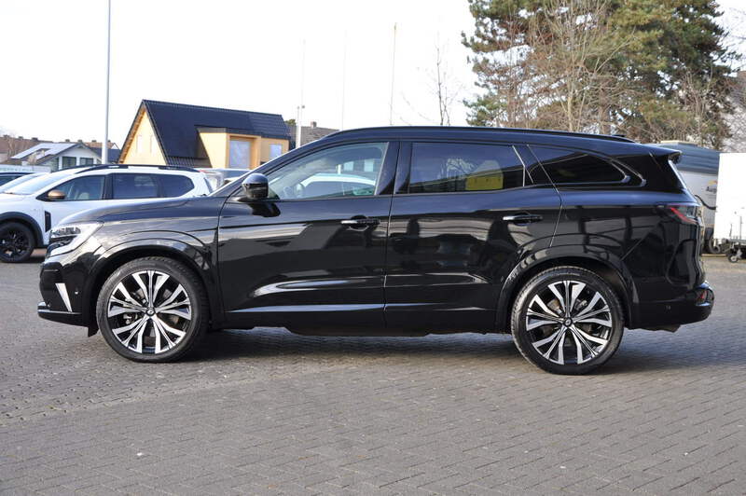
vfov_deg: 28.0
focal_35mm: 48
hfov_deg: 41.1
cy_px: 248
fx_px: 994
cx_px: 373
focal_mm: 32
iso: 200
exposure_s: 1/125
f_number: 5.6
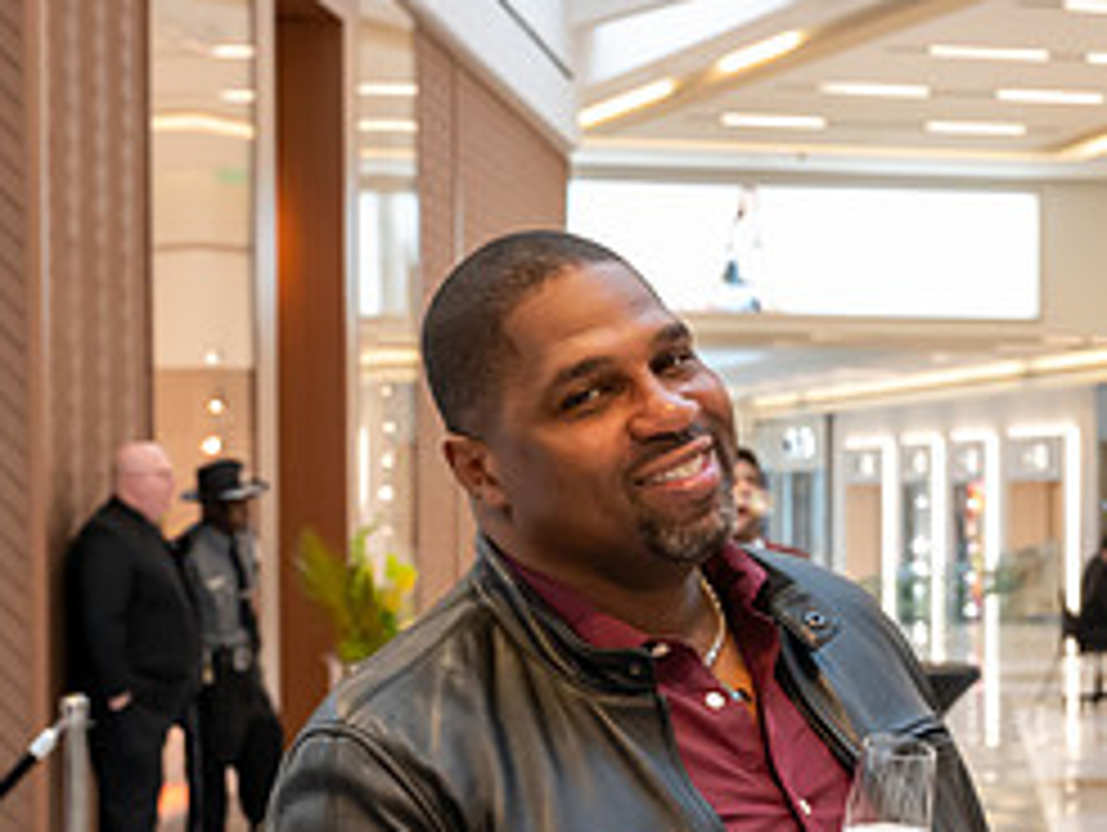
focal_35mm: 116
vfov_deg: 12.7
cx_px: 933
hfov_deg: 16.8
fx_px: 3713
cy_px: 687
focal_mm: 40
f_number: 6.3
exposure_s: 1/100
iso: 2000
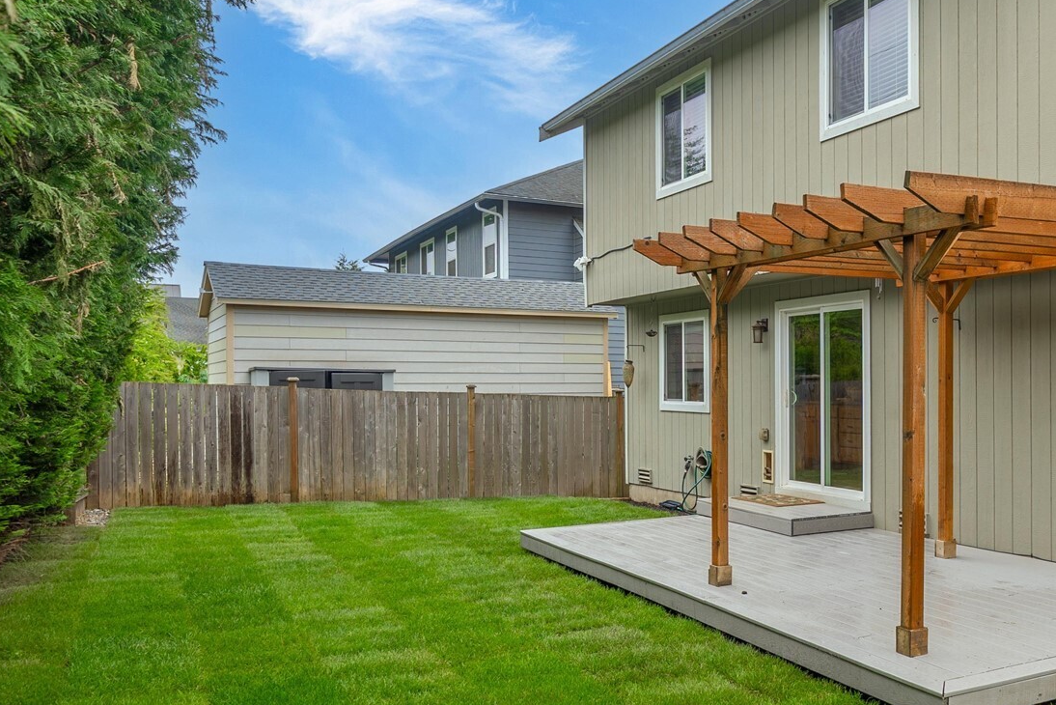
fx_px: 910
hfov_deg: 57.8
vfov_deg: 42.0
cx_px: 763
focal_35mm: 31
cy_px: 441
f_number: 7.1
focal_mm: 20
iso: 80
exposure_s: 1/30
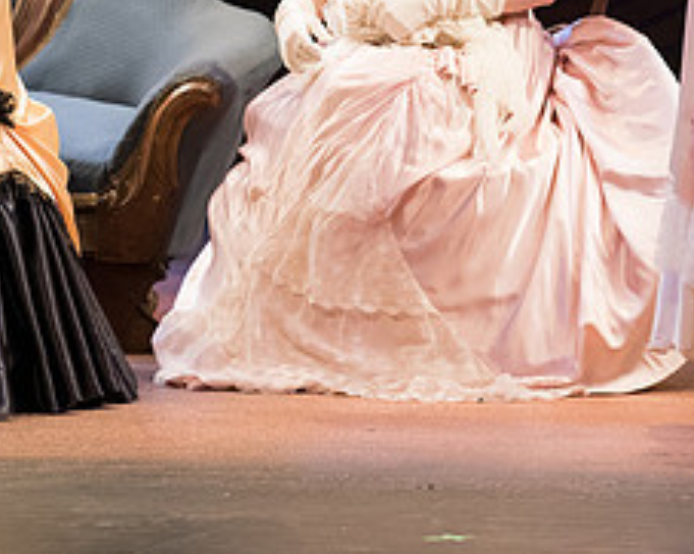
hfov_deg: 2.7
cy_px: -32
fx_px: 14790
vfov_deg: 2.1
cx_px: 86
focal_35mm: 721
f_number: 5
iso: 3200
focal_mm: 300
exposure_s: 1/400
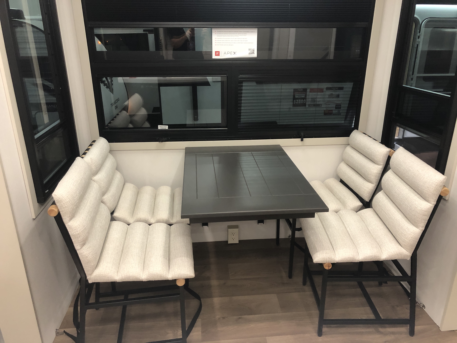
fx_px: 370
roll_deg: +1.4
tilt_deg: -21.3
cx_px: 228
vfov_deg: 49.7
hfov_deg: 63.4
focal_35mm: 28
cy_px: 172
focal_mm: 3.99
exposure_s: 1/15
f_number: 1.8
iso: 64
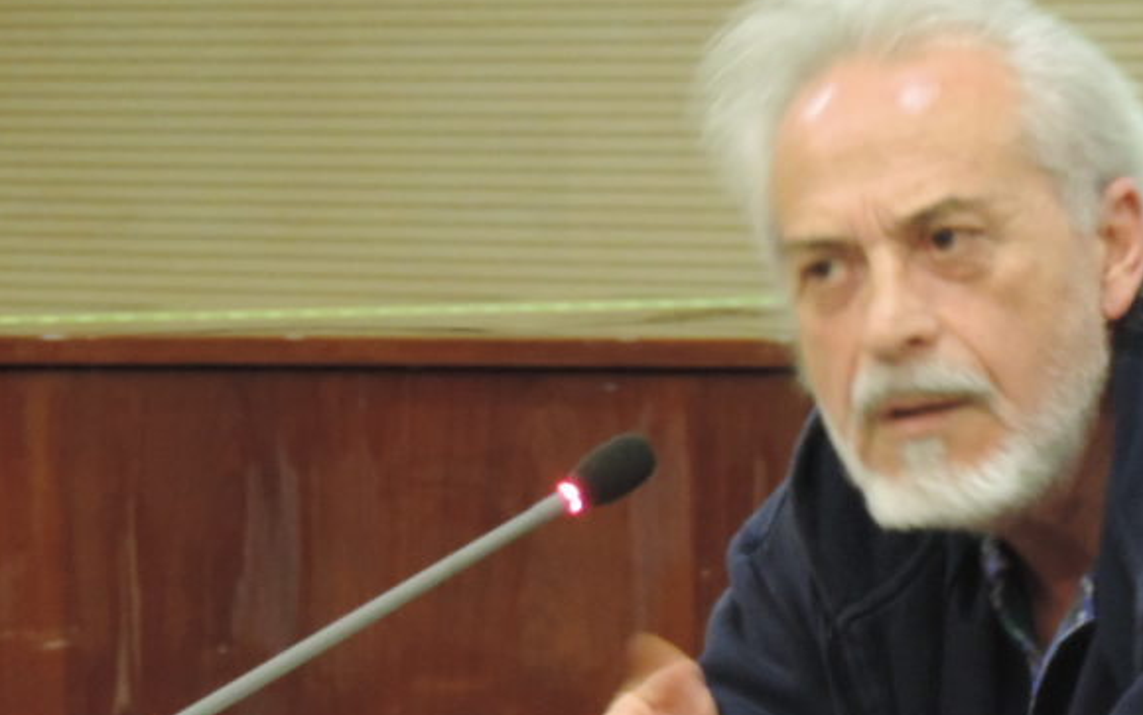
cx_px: 989
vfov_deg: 4.1
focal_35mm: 318
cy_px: 571
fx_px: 9910
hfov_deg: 6.6
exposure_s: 1/13
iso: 800
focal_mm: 30.3
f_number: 4.5
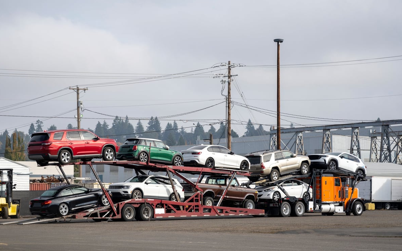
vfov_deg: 18.1
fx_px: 789
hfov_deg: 28.6
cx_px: 201
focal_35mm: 72
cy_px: 122
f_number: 4
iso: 64
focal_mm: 70
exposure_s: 1/1000
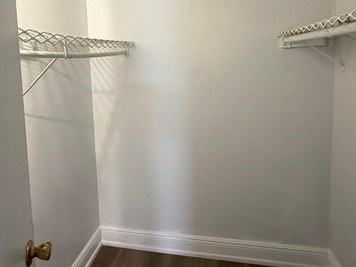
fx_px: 278
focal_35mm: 27
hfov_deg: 65.1
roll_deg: +2.8
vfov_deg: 50.1
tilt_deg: -6.2
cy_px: 81
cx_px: 158
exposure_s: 1/60
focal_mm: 2.22
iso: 400
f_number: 2.2
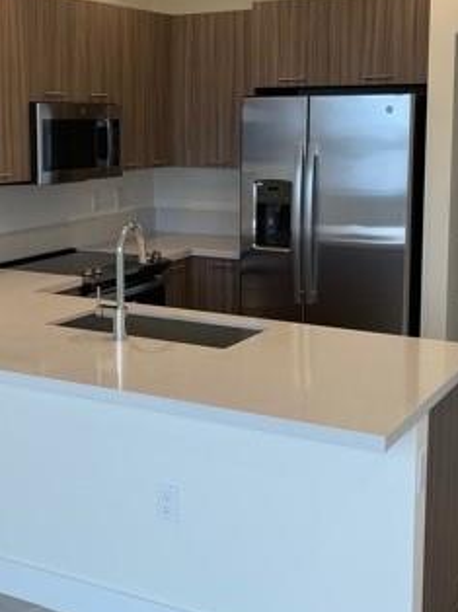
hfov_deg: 27.3
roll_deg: +0.0
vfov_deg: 36.0
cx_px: 154
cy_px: 228
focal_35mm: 53
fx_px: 936
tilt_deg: -7.9
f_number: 1.6
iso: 50
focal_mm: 5.1
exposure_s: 1/120
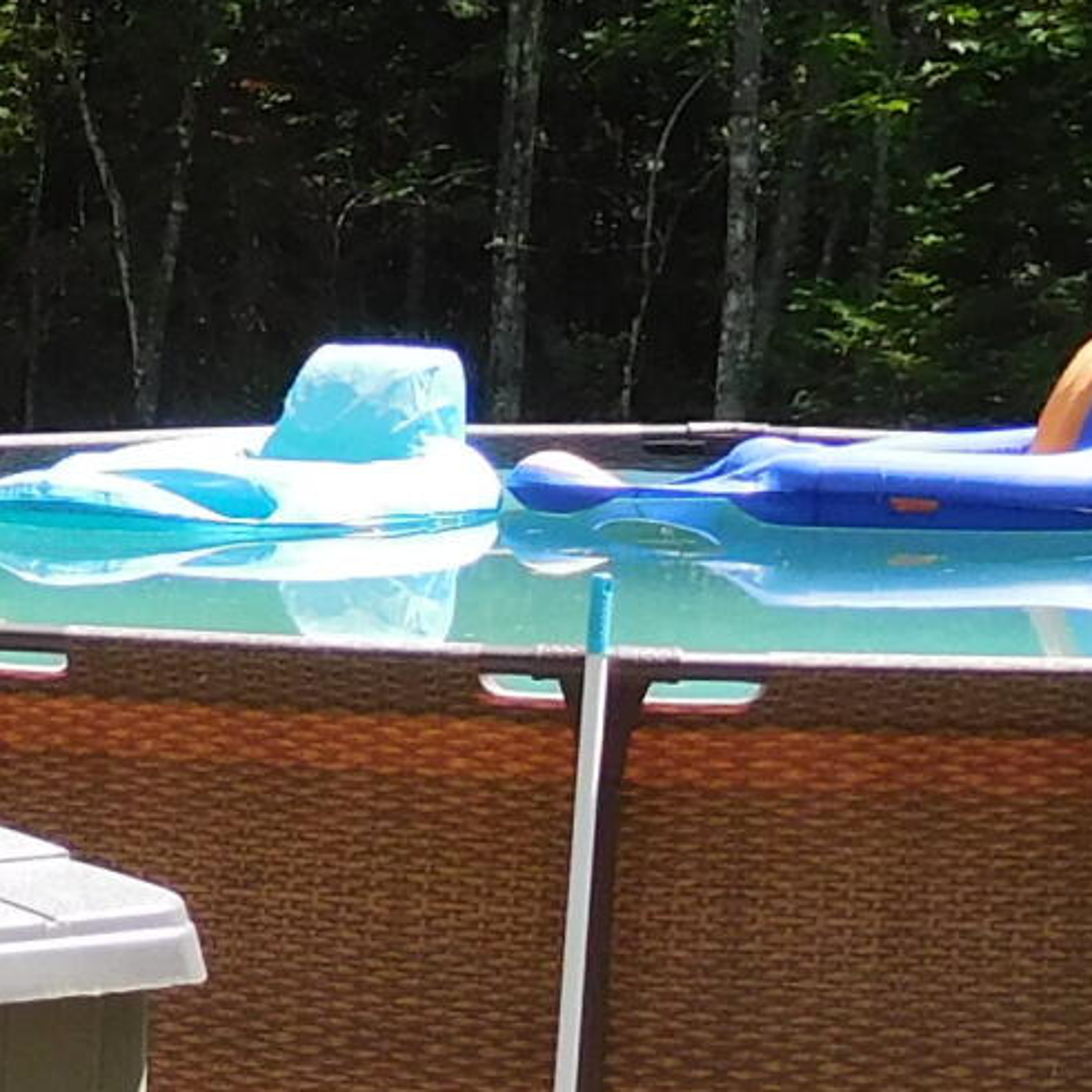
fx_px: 4818
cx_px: -509
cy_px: 1232
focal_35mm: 135
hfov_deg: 12.3
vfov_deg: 12.7
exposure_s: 1/400
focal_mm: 4.5
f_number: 3.4
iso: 125
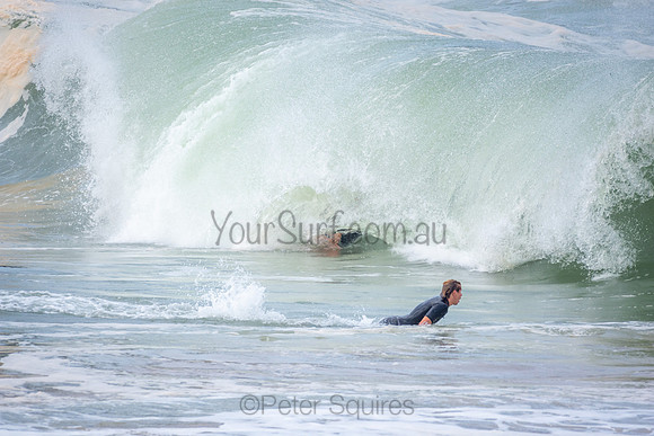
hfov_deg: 2.7
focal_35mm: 750
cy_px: 218
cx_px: 327
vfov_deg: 1.8
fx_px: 13628
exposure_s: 1/1000
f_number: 5.6
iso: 250
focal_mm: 500
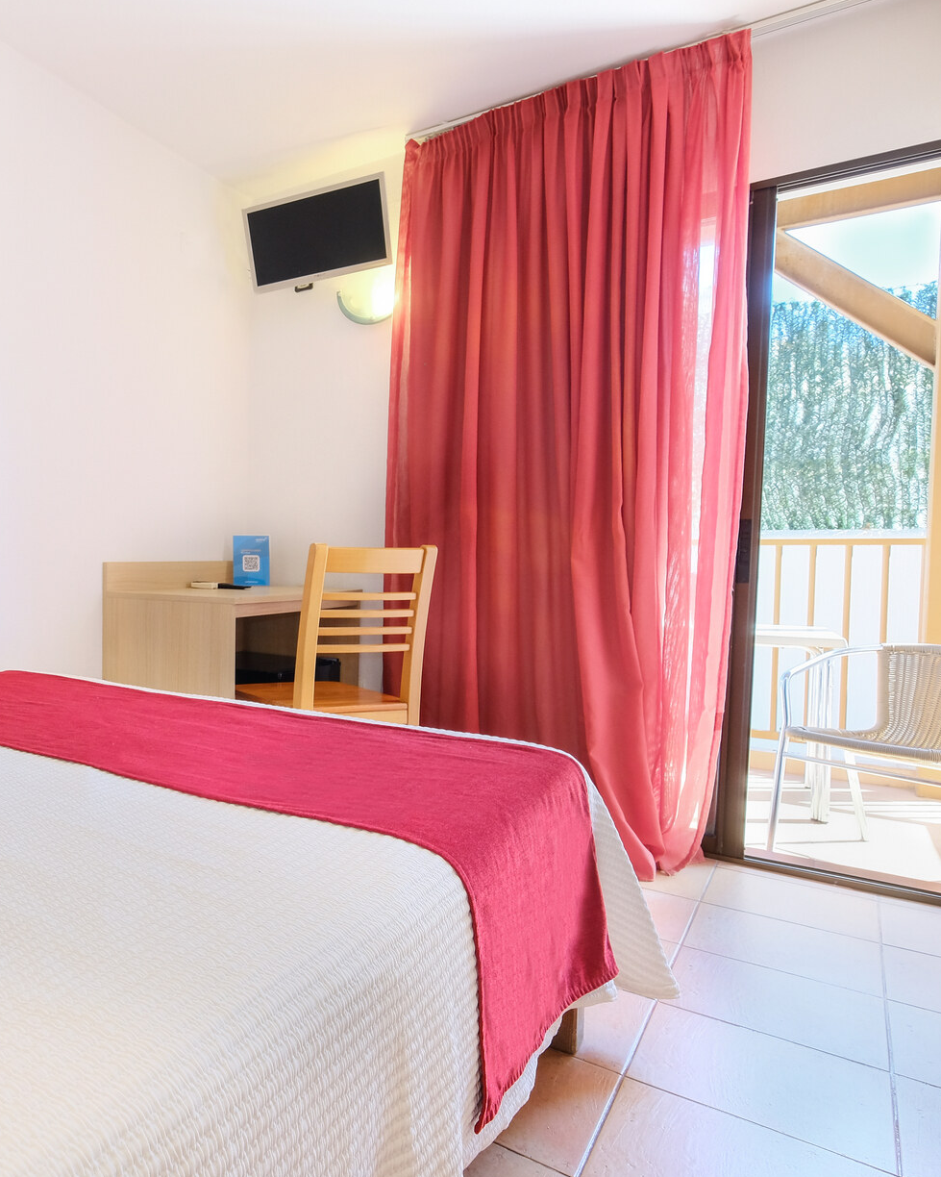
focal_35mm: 23
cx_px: 62
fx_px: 801
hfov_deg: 52.1
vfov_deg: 72.6
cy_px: 584
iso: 800
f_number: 6.4
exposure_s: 1/17
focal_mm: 10
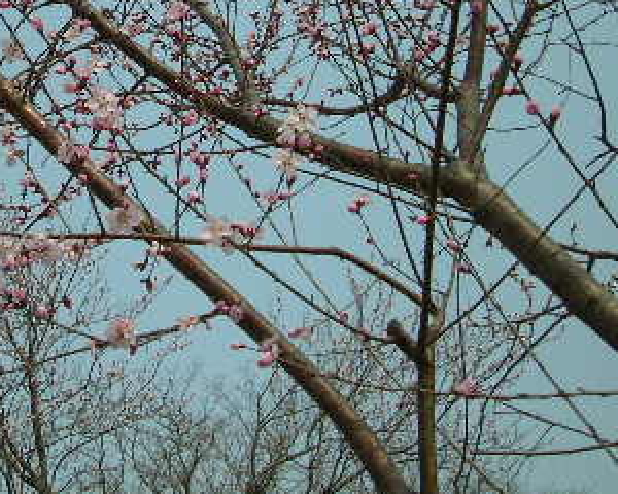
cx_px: 157
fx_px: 1445
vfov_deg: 18.9
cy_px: 14
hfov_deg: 23.9
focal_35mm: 79
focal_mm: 6.3
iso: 50
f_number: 6.4
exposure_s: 1/205
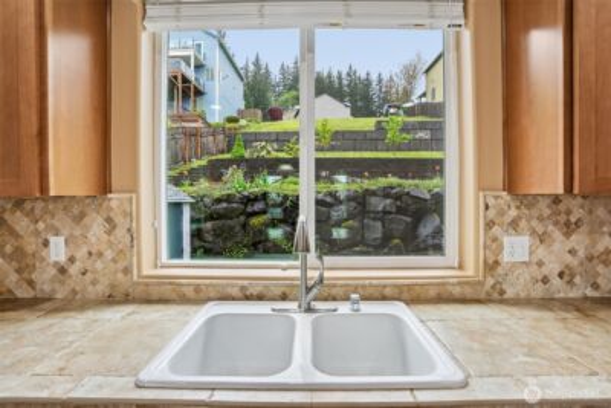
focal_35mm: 16
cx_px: 306
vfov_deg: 73.8
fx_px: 272
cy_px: 204
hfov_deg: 96.7
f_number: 8
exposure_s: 1/30
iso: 400
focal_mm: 16
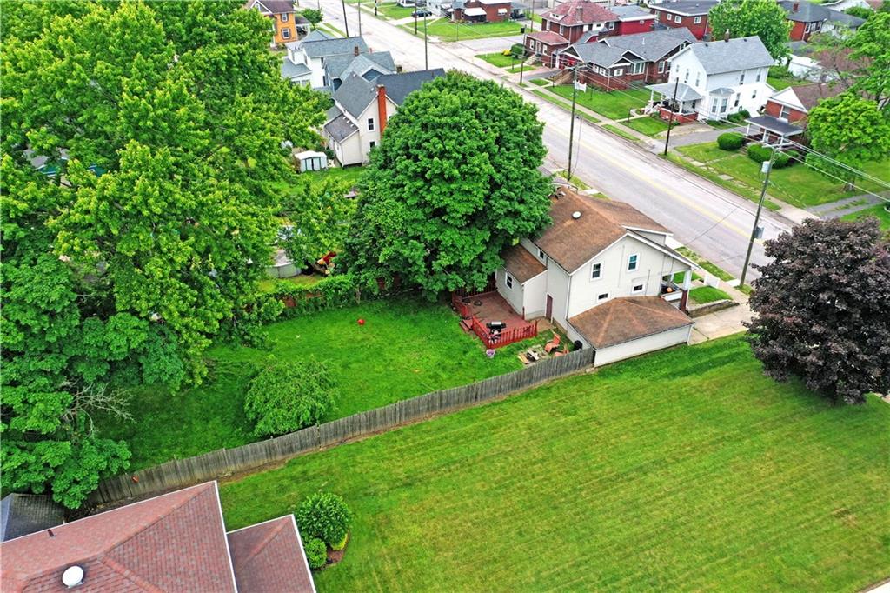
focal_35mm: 28
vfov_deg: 46.4
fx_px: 692
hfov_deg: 65.5
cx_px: 445
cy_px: 296
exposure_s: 1/320
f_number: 5
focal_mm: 10.26
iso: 100
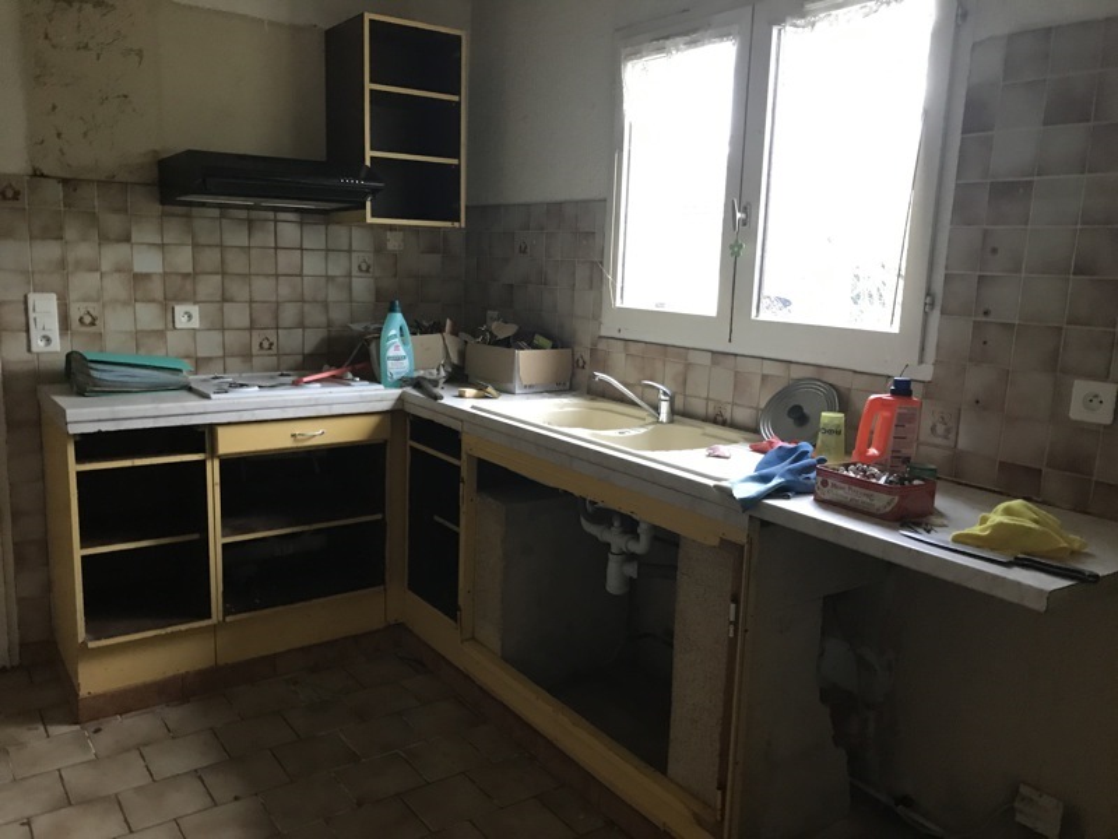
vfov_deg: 49.7
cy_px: 420
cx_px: 559
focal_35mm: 28
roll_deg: -2.0
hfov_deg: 63.4
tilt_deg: -7.4
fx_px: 904
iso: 100
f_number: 1.8
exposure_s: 1/14
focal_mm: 3.99
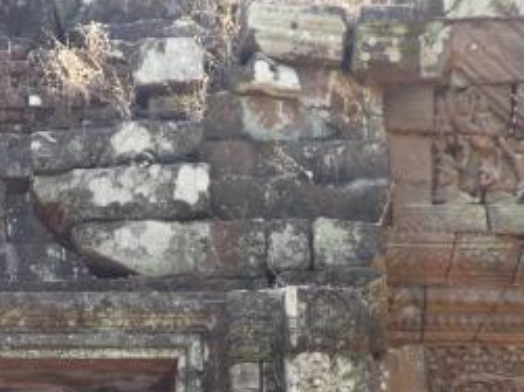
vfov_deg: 9.6
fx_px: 2285
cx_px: -10
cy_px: 519
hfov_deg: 12.9
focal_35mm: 151
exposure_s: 1/80
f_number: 3.7
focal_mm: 6.7
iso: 125
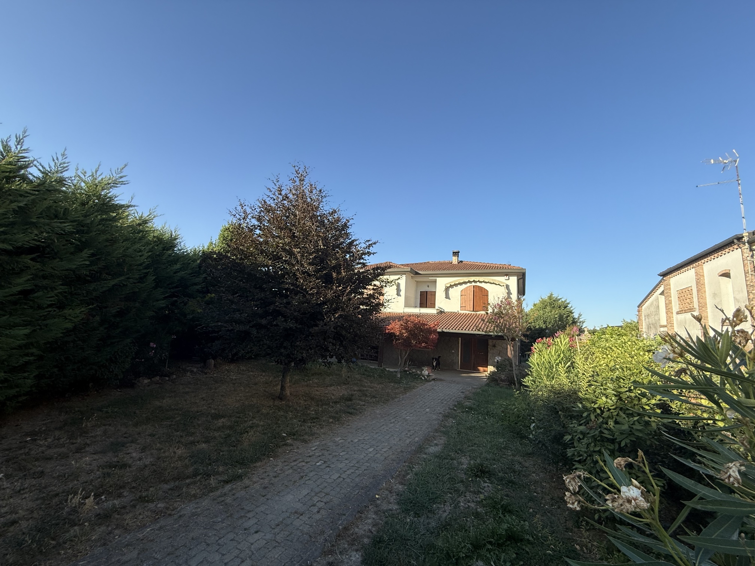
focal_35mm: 14
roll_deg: -3.3
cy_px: 283
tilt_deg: +8.1
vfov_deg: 85.7
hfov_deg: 102.1
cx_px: 378
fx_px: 305
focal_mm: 2.22
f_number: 2.2
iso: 50
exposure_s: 1/901
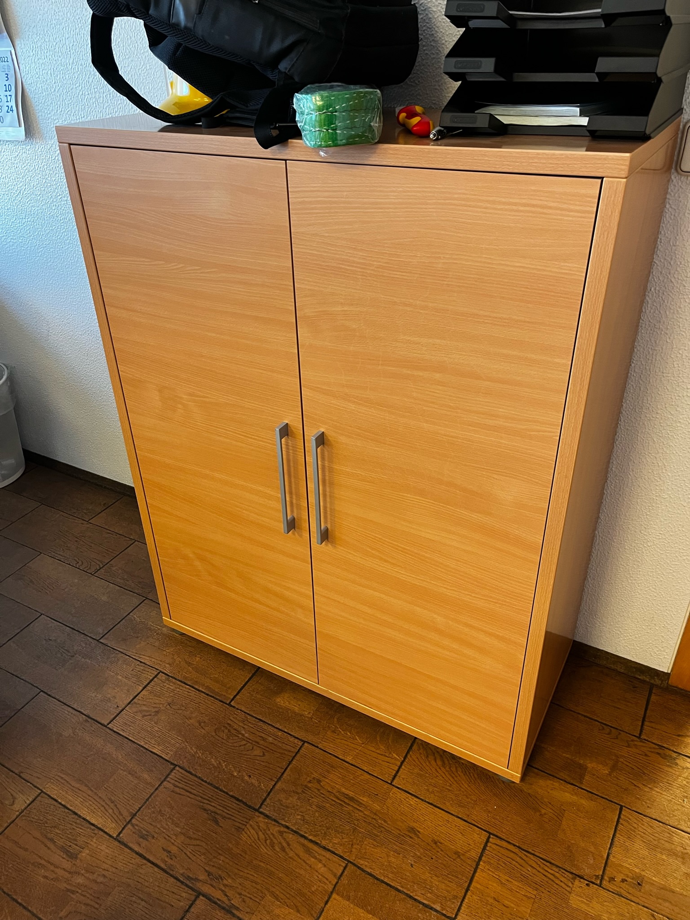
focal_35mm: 26
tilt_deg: -32.3
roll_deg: +2.4
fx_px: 691
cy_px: 460
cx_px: 345
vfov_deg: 67.3
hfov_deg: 53.0
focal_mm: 5.1
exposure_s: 1/50
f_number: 1.6
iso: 250
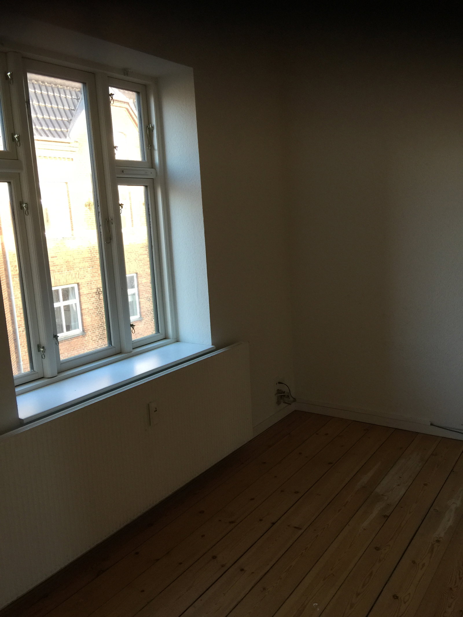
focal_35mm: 29
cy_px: 308
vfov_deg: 61.7
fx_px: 517
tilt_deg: -9.2
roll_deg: +4.1
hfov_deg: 48.2
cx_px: 232
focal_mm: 4.15
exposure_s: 1/33
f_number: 2.2
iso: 40
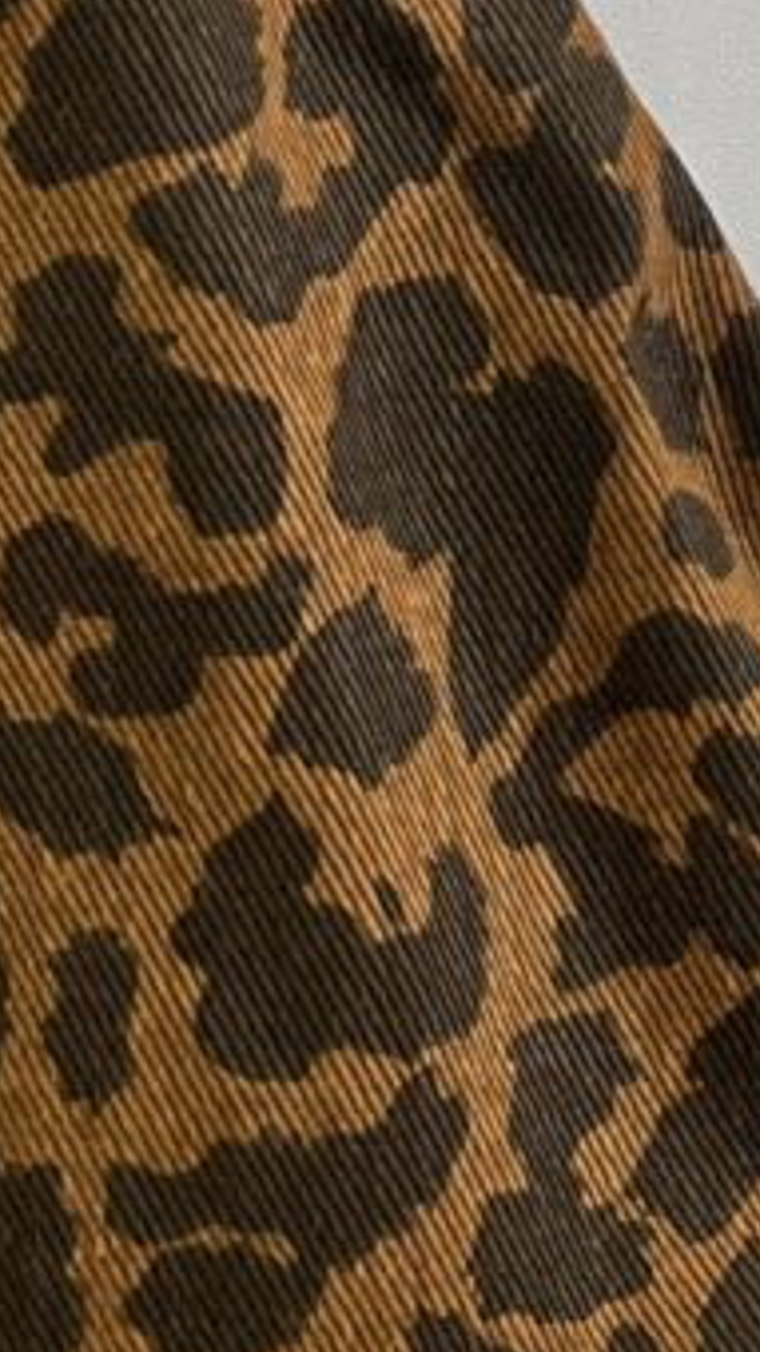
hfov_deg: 10.6
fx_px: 3981
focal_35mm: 111
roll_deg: +4.3
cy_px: -22
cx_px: -318
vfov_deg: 18.7
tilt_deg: -11.9
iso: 100
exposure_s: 1/50
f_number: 1.6
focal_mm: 5.1
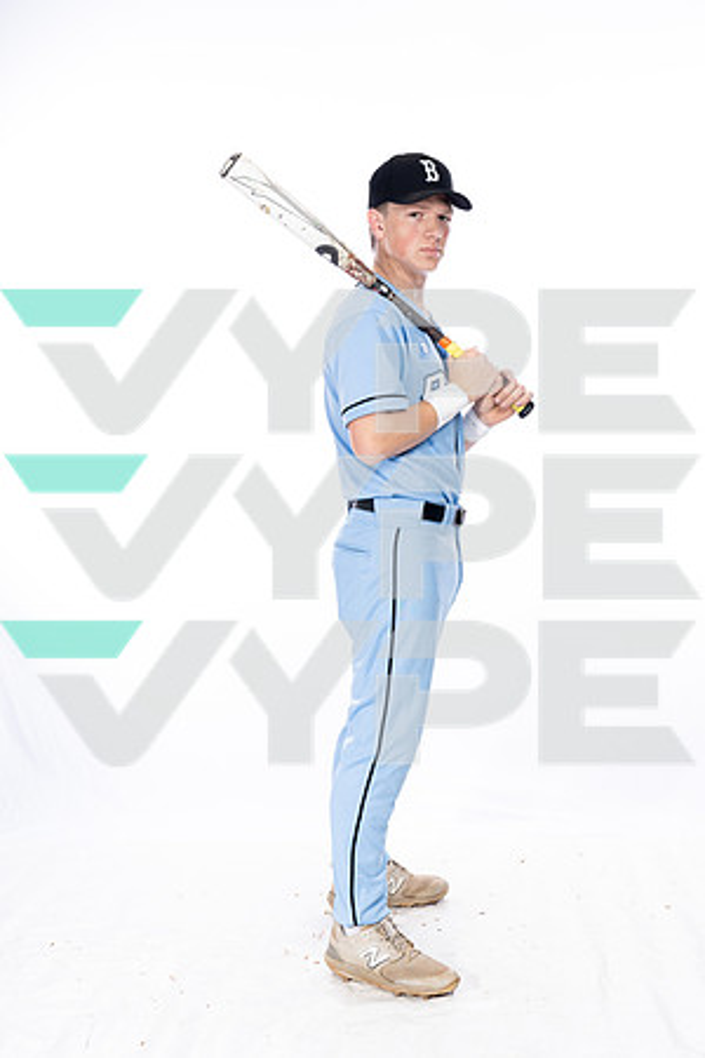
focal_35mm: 54
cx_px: 352
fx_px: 1586
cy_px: 529
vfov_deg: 36.9
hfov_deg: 25.1
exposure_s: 1/250
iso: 400
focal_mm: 54
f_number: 5.6
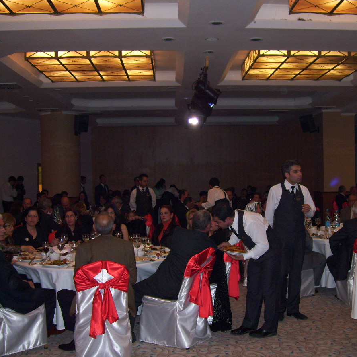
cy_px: 179
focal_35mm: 43
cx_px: 208
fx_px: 502
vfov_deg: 39.2
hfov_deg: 39.1
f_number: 2.7
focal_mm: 6
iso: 200
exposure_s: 1/60
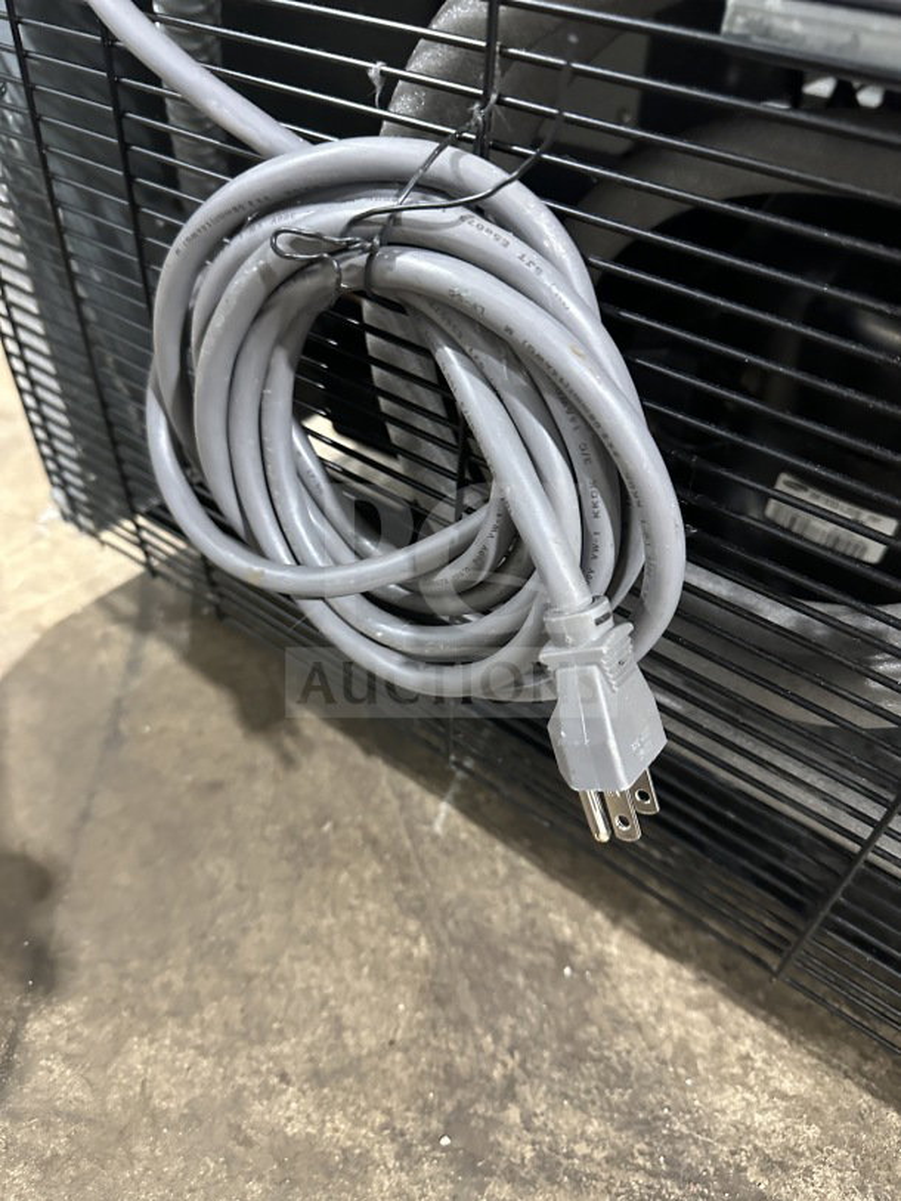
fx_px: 833
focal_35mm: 24
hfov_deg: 56.8
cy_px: 600
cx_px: 450
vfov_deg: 71.6
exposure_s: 1/46
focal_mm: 6.86
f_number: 1.78
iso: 1000
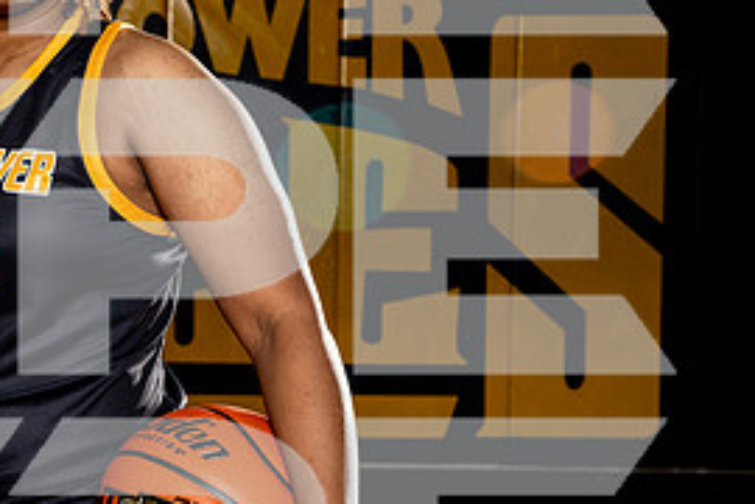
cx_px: -36
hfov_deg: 19.2
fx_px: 2160
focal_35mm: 103
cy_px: 228
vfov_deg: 13.3
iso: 320
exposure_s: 1/250
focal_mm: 48
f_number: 6.3
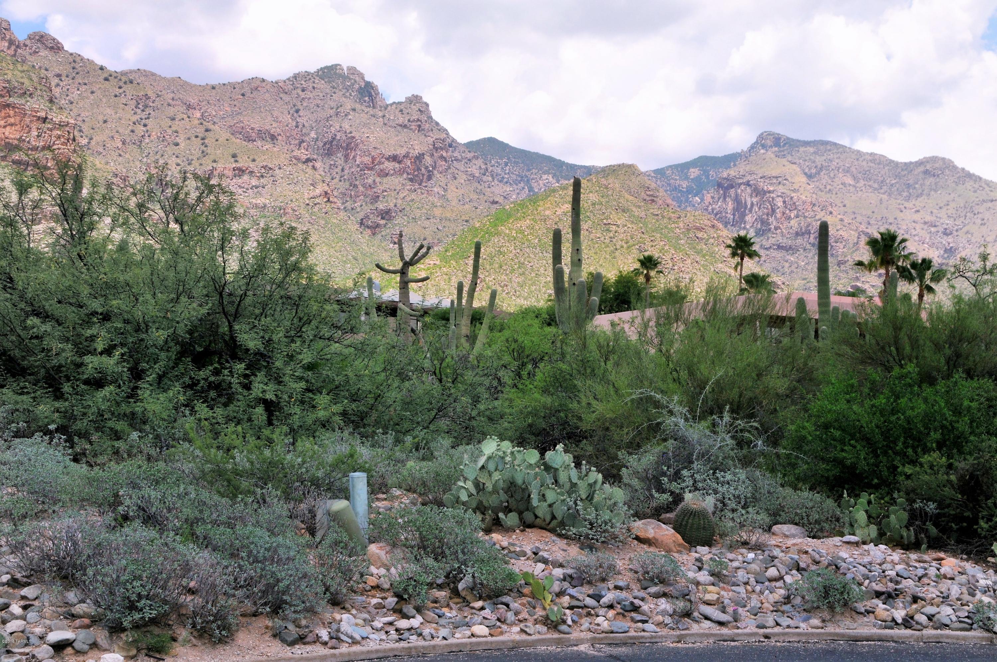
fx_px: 1452
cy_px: 331
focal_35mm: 52
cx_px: 498
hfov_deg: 37.9
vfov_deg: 25.7
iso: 320
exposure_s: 1/320
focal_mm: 35
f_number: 13
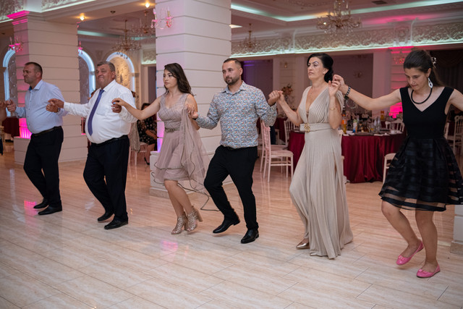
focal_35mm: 35
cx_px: 232
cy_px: 154
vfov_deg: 37.9
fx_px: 450
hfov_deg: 54.4
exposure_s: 1/125
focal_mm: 23
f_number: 2
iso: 640
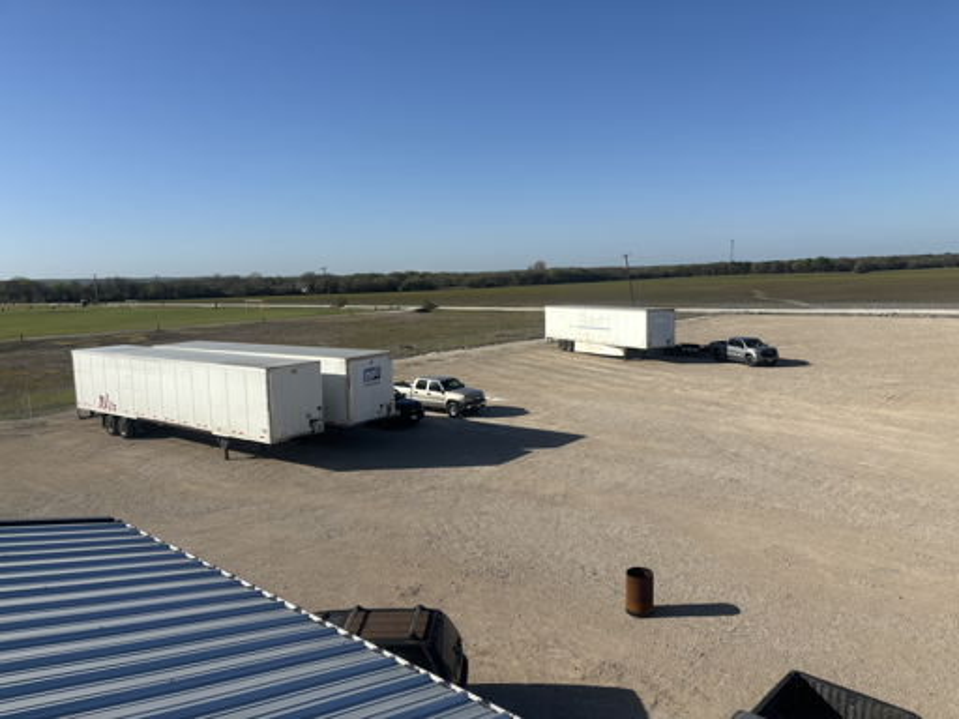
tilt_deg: -5.8
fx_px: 720
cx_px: 480
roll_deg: +2.0
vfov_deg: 53.1
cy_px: 360
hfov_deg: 67.3
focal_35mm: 26
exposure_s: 1/4630
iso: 50
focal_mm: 5.96
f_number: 1.6
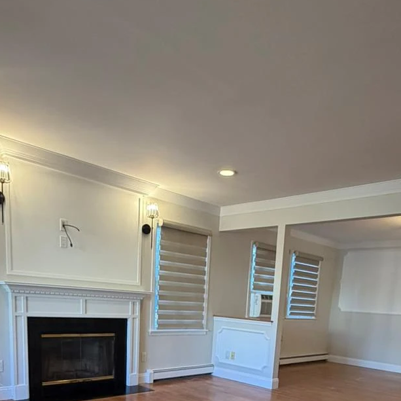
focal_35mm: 31
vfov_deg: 46.2
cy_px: 378
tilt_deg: -10.5
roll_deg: -5.0
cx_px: 207
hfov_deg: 52.5
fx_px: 406
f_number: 2.2
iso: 250
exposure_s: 1/120
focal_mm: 2.22
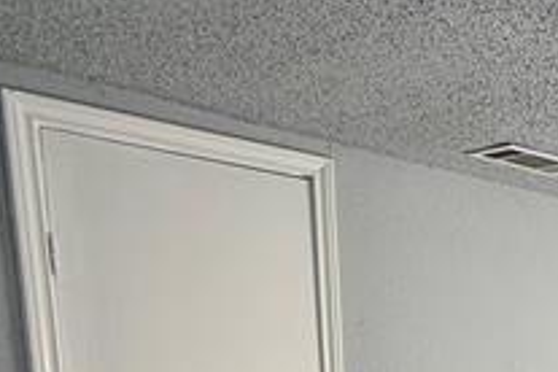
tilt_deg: -6.8
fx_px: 837
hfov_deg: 30.0
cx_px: 709
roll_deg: +0.6
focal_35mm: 54
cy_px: 491
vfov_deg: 22.3
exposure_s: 1/99
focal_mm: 2.22
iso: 160
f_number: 2.2
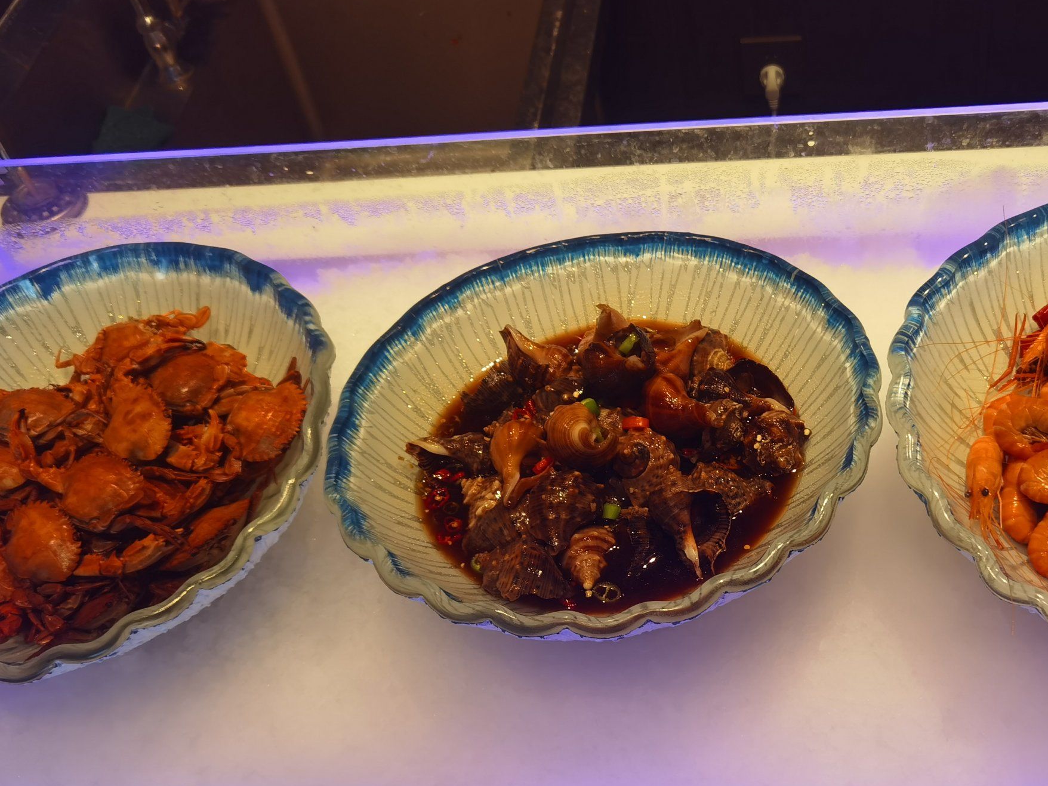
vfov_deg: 34.2
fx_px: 1272
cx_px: 662
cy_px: 482
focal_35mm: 42
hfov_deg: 44.4
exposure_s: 1/100
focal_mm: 6.71
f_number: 1.9
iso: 64
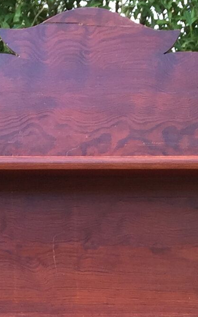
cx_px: 114
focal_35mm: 149
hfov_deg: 8.8
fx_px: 1286
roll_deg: -1.1
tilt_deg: -16.0
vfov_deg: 12.4
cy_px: 634
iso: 32
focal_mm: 4.15
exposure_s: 1/100
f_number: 2.2
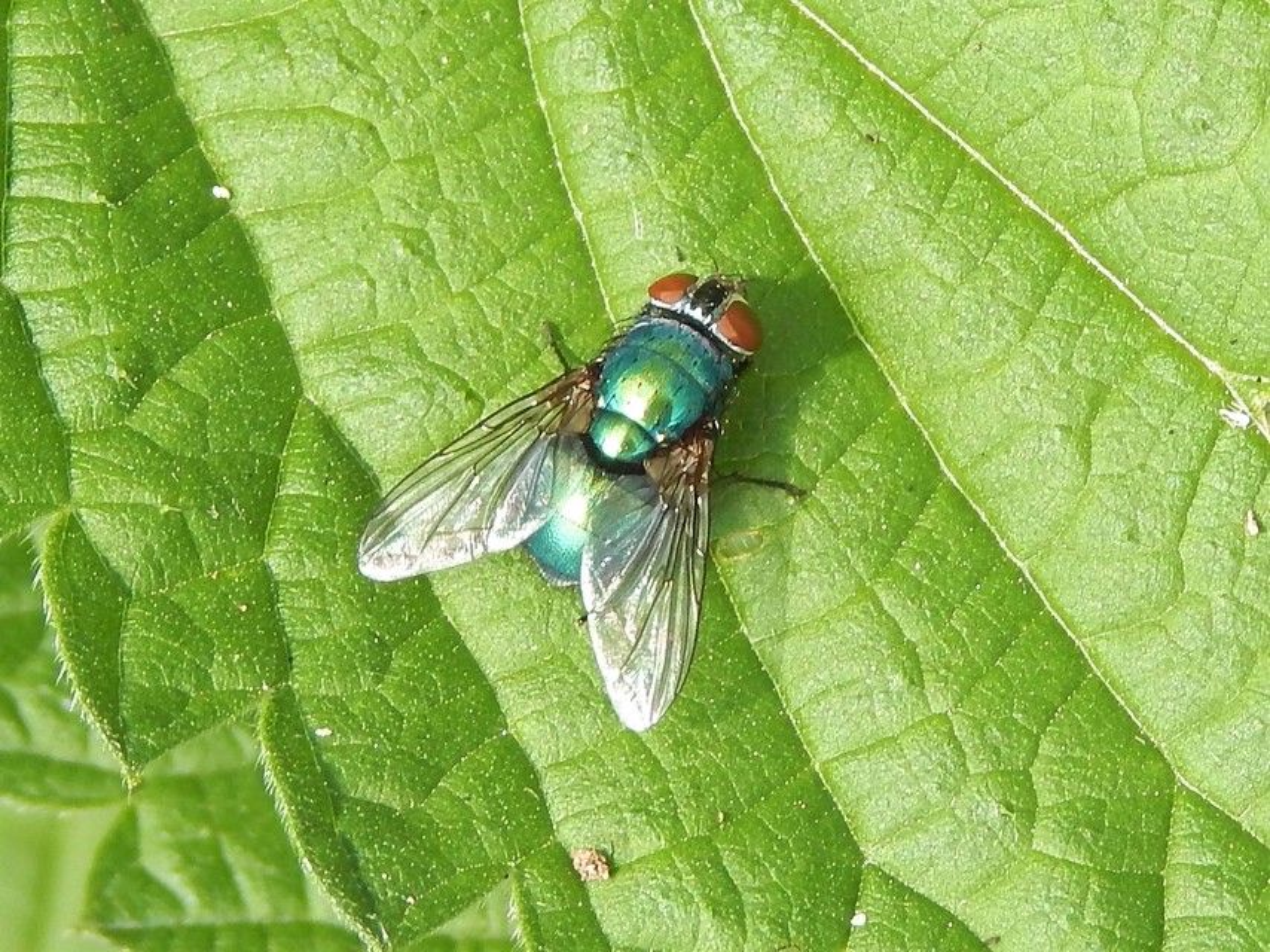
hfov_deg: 18.9
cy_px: 476
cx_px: 635
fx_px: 3815
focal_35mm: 104
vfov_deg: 14.2
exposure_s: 1/200
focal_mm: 18.7
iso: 125
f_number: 4.5
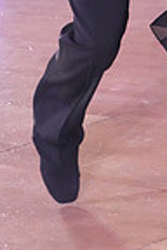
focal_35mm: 225
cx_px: 206
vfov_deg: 8.8
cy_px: -193
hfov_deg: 6.1
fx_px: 1566
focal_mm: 56
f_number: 5.6
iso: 10000
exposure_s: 1/400
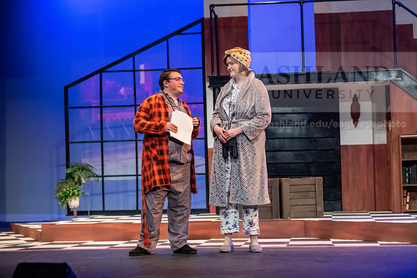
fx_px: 996
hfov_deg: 23.6
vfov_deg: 15.9
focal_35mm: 86
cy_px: 139
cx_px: 208
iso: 4000
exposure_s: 1/200
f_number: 3.2
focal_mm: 86
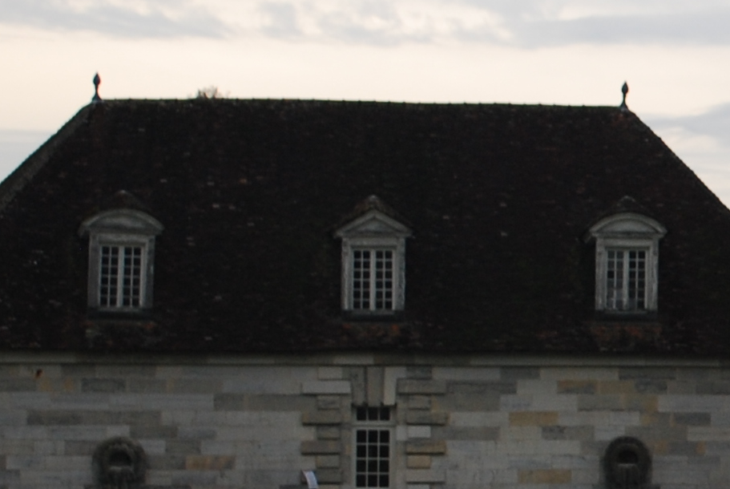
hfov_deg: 9.7
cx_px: 1148
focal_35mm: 204
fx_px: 4142
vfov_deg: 6.8
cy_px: 219
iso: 200
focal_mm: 32
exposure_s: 1/100
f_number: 5
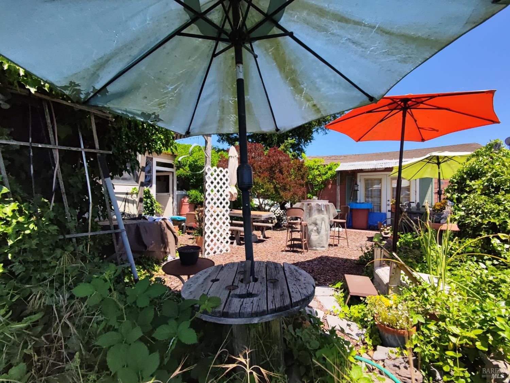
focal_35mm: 16
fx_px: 236
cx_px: 255
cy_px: 192
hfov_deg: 94.5
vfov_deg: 78.1
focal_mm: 16
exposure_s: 1/120
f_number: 2.55
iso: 135
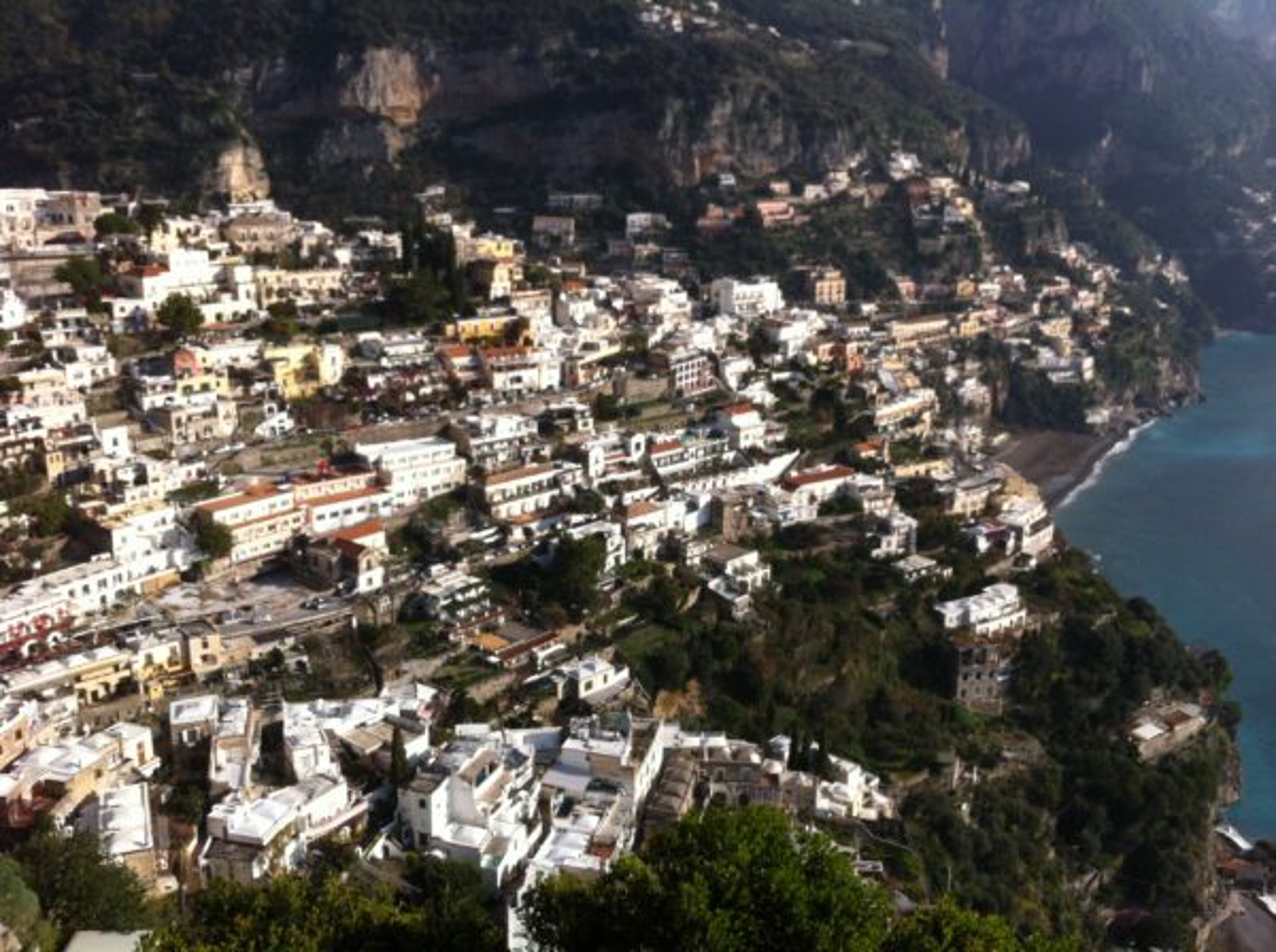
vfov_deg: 40.6
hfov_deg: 52.7
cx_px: 638
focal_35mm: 35
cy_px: 476
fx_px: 1288
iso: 80
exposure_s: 1/1257
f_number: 2.8
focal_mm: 3.85
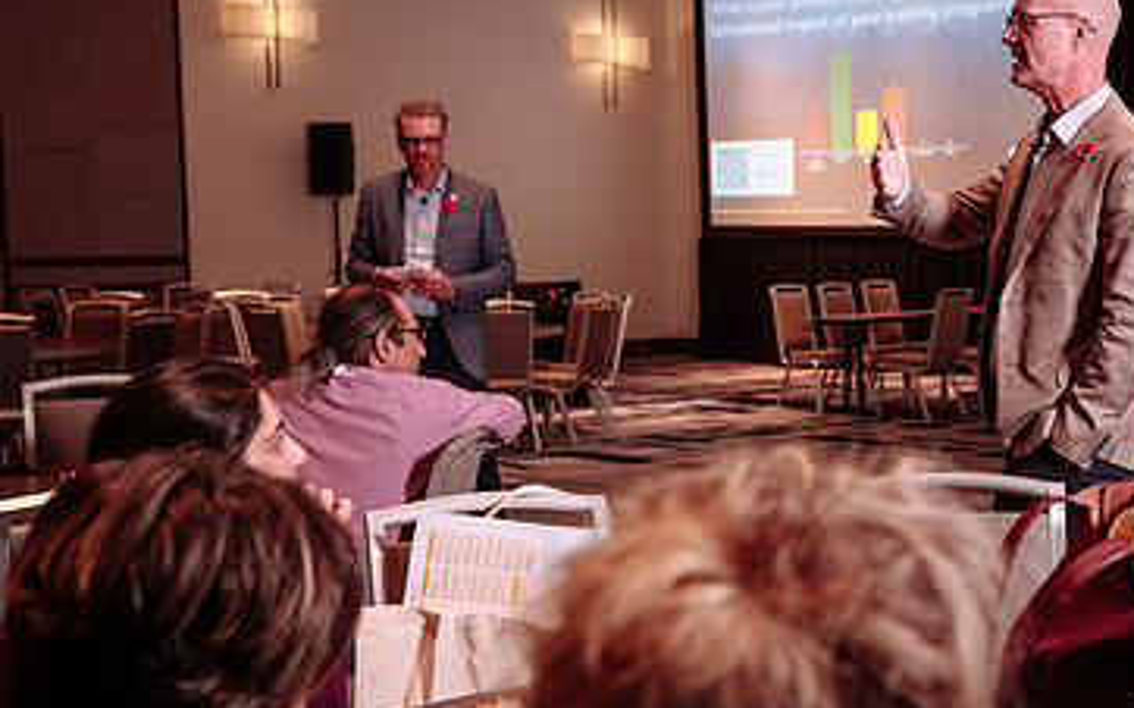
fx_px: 1946
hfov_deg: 31.7
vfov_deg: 20.6
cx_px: 900
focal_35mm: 63
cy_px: 455
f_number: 4
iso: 800
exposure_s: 1/50
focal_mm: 35
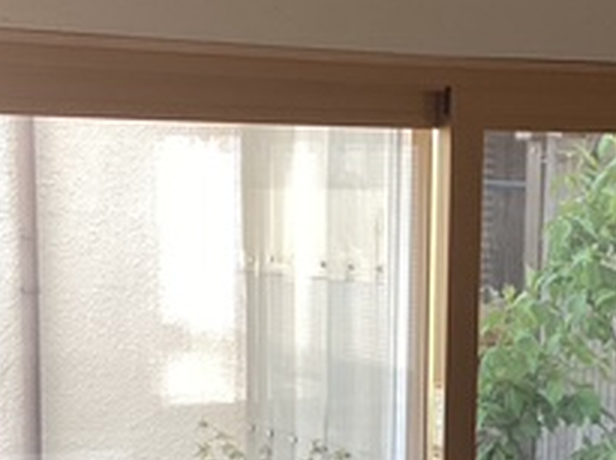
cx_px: 394
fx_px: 1723
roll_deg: -1.5
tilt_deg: -11.9
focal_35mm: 97
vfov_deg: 14.8
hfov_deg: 20.2
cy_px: 511
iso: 80
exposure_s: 1/120
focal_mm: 3.3
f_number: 2.4
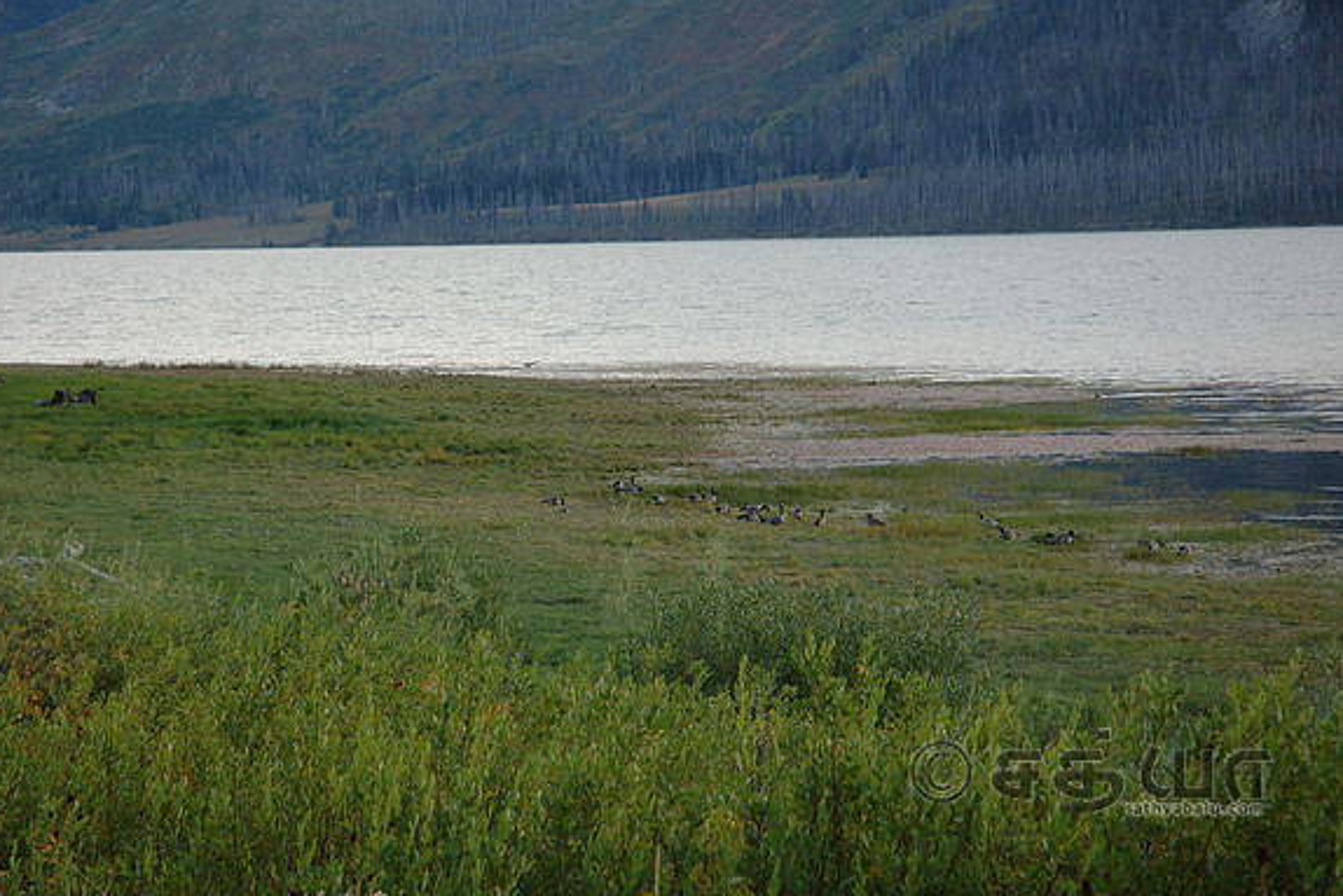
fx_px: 3955
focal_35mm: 106
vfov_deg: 12.9
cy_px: 449
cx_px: 667
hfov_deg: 19.3
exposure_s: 1/125
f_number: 5.6
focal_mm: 70
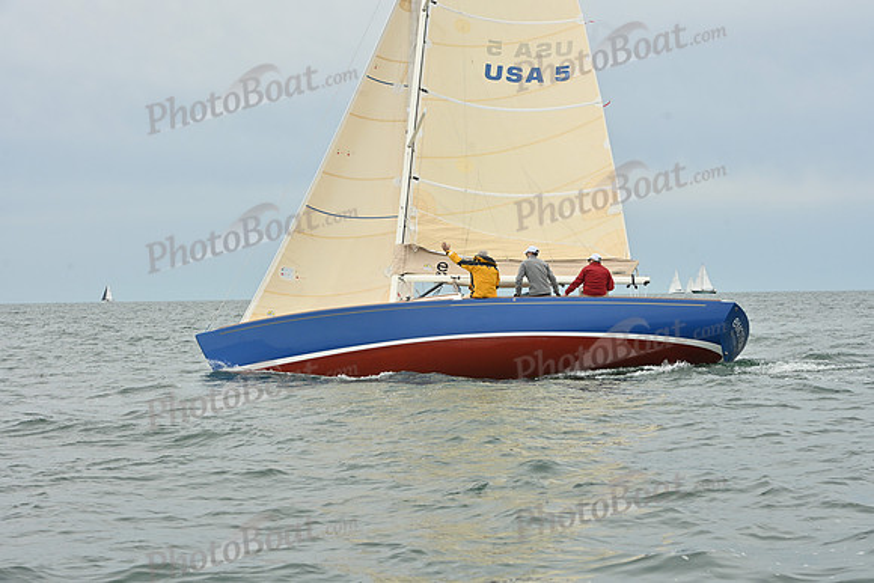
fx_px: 2234
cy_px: 292
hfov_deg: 22.1
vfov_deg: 14.9
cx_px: 437
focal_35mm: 92
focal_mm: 92
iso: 320
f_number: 10
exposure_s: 1/1000
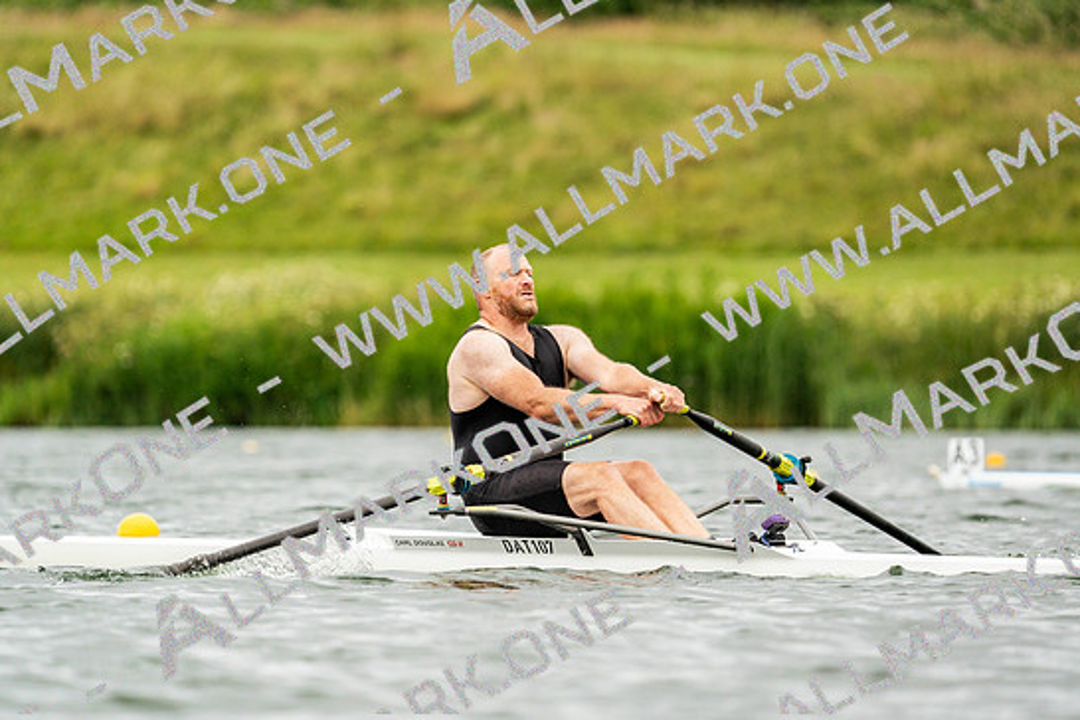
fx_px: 14639
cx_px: 558
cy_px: 375
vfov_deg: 2.8
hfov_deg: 4.2
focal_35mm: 488
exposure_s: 1/2000
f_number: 6.3
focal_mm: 459
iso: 1000
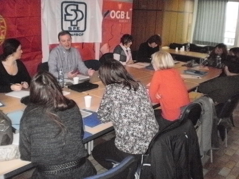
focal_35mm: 38
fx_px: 262
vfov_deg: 37.7
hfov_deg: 49.0
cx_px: 120
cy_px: 90
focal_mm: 6.3
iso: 1600
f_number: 3.1
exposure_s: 1/200
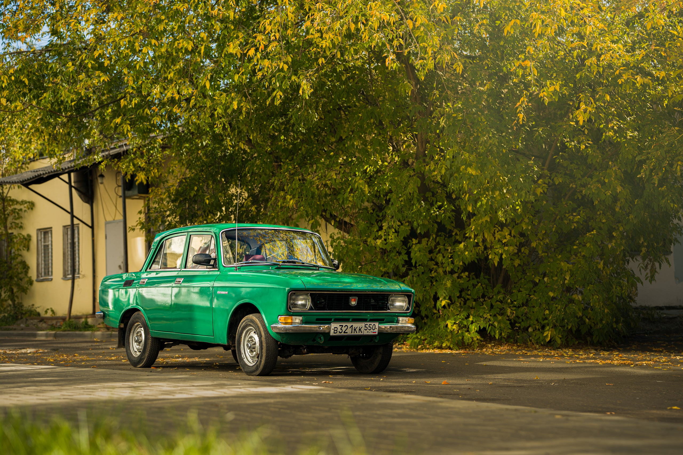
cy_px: 228
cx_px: 342
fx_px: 1330
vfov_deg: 19.4
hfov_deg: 28.8
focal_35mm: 70
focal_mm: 69
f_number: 2.8
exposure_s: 1/100
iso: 100
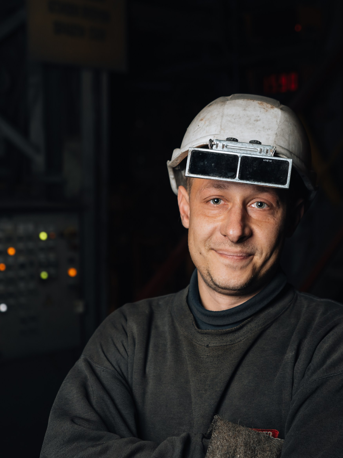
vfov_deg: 32.7
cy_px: 260
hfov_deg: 24.8
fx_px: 779
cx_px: 202
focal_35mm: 59
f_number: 2.8
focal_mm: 35
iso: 500
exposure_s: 1/125
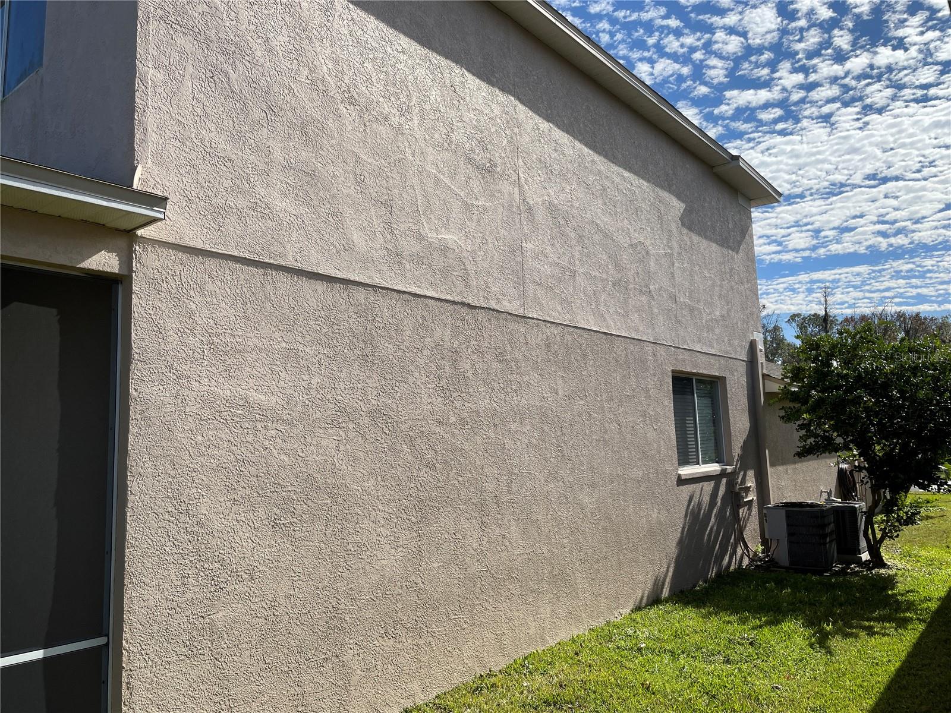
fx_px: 714
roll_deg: +2.3
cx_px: 476
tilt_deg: +8.0
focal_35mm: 26
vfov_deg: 53.1
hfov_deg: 67.3
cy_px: 356
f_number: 1.6
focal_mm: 4.2
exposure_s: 1/5556
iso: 32
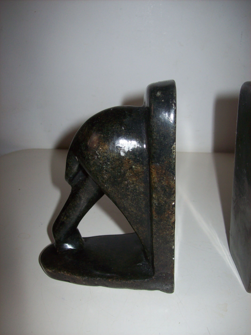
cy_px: 168
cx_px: 126
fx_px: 348
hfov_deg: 39.6
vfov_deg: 51.4
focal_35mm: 36
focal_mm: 6
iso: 80
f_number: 2.7
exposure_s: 1/64
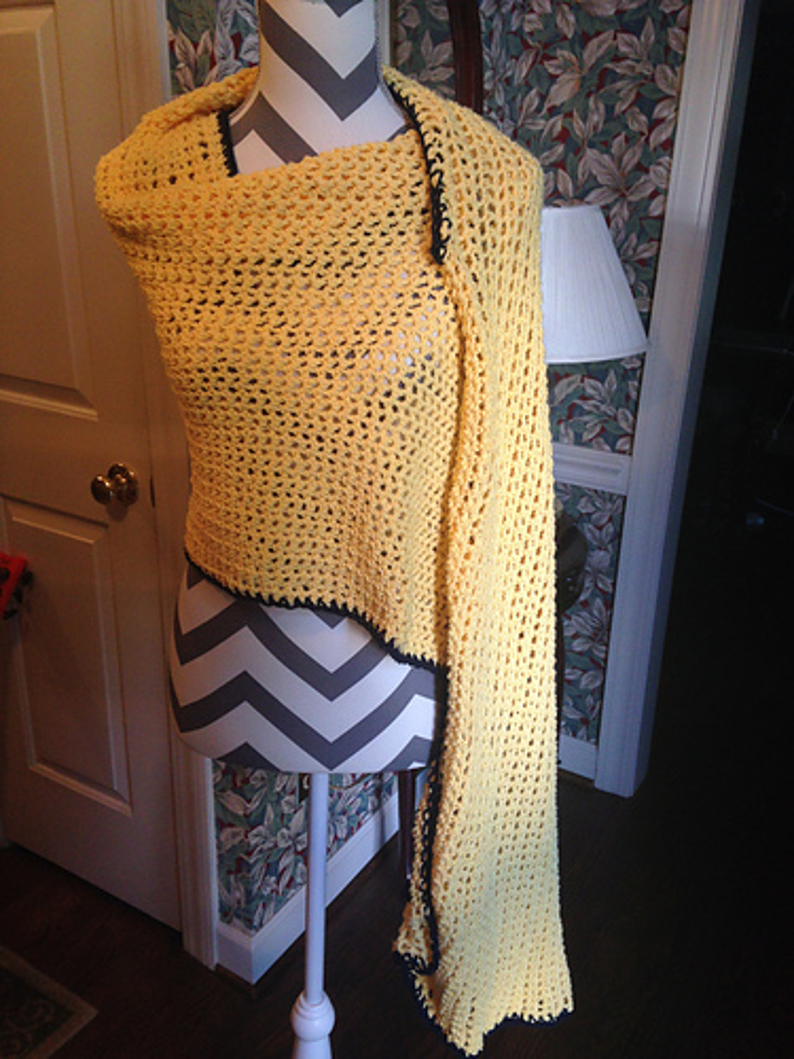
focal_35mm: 33
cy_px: 530
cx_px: 397
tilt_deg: -22.0
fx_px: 1009
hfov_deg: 42.9
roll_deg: -1.5
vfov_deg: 55.4
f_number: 2.4
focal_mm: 4.12
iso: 64
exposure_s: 1/60
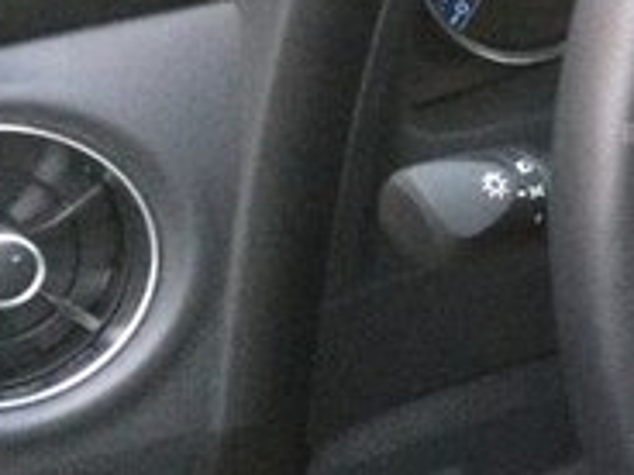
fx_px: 1905
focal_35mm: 104
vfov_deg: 14.2
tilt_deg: -35.6
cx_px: 975
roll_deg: -4.0
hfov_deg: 17.0
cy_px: 174
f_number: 2.2
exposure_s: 1/33
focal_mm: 4.15
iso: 250
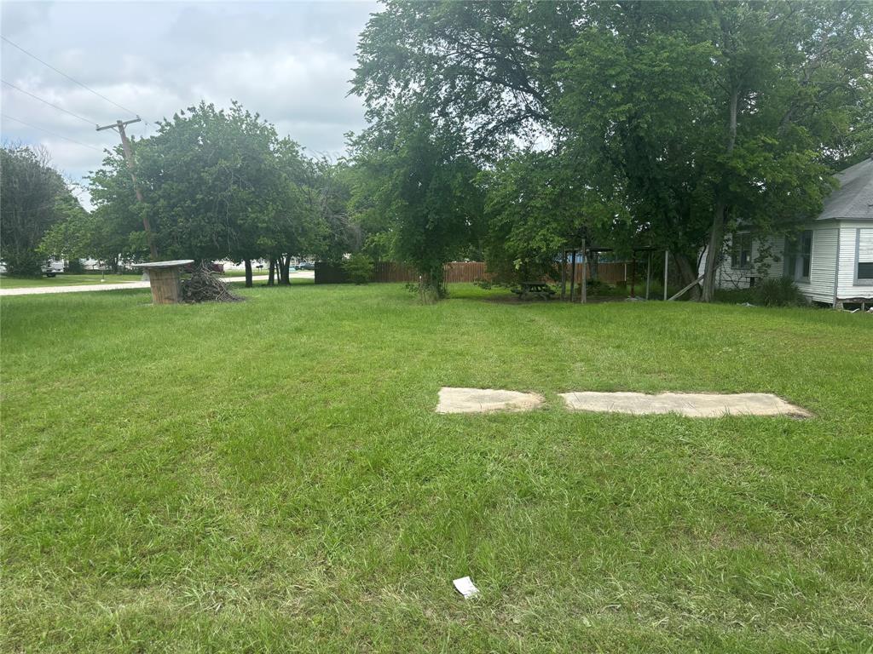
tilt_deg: -6.2
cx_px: 436
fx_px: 656
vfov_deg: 53.1
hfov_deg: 67.3
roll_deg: -1.1
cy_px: 327
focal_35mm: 26
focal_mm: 5.96
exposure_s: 1/1437
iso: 50
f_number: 1.6
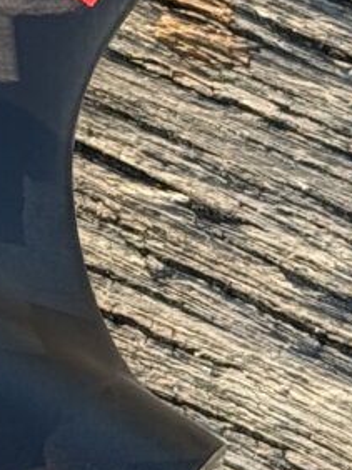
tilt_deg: -61.4
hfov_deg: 4.5
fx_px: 4440
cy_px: -363
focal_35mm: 327
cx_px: -399
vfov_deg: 6.0
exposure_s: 1/822
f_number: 1.78
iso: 64
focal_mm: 6.76
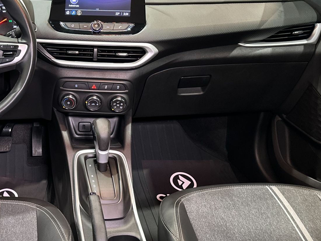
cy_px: 107
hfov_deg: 42.8
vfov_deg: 34.3
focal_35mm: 42
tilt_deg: -27.2
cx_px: 65
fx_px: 390
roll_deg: -1.1
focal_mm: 6.86
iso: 800
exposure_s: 1/60
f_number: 1.78
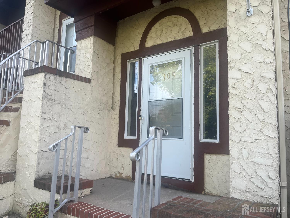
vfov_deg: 53.1
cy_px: 109
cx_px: 145
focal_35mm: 26
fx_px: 218
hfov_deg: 67.3
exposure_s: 1/504
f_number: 1.6
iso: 50
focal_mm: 5.1
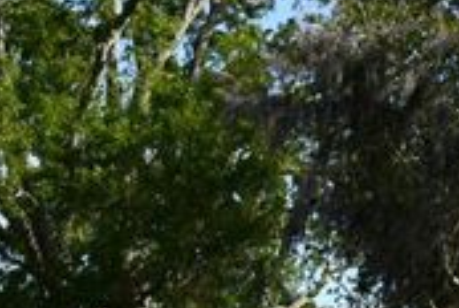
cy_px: 481
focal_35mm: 163
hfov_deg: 12.5
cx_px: 24
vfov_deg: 8.3
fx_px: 2082
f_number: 8
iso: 140
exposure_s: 1/250
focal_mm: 22
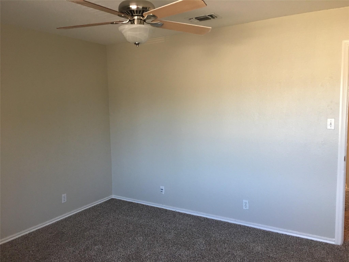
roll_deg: +1.6
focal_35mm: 29
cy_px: 131
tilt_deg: -4.8
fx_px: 292
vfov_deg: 48.2
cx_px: 174
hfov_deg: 61.7
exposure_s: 1/15
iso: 64
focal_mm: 4.15
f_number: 2.2
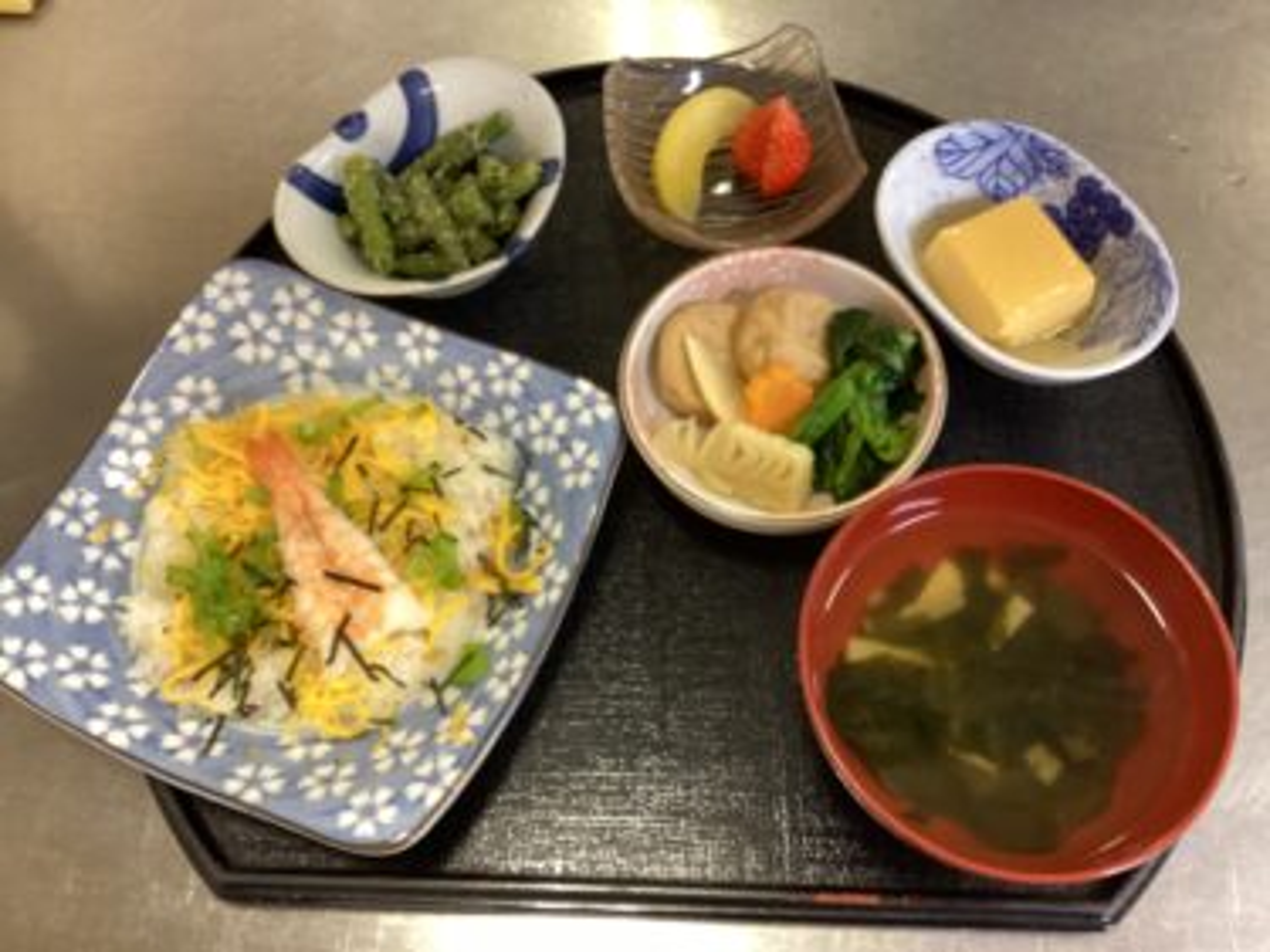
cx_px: 635
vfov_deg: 45.4
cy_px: 476
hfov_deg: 58.4
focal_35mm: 31
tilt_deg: -65.3
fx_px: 1137
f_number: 2.4
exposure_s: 1/25
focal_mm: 3.3
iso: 400
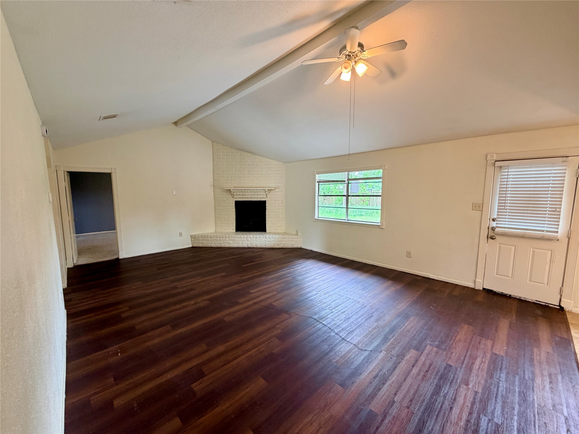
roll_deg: +1.4
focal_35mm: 14
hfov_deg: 102.1
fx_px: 234
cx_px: 290
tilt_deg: -5.0
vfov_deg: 85.7
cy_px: 217
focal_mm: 2.22
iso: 200
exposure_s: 1/60
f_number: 2.2
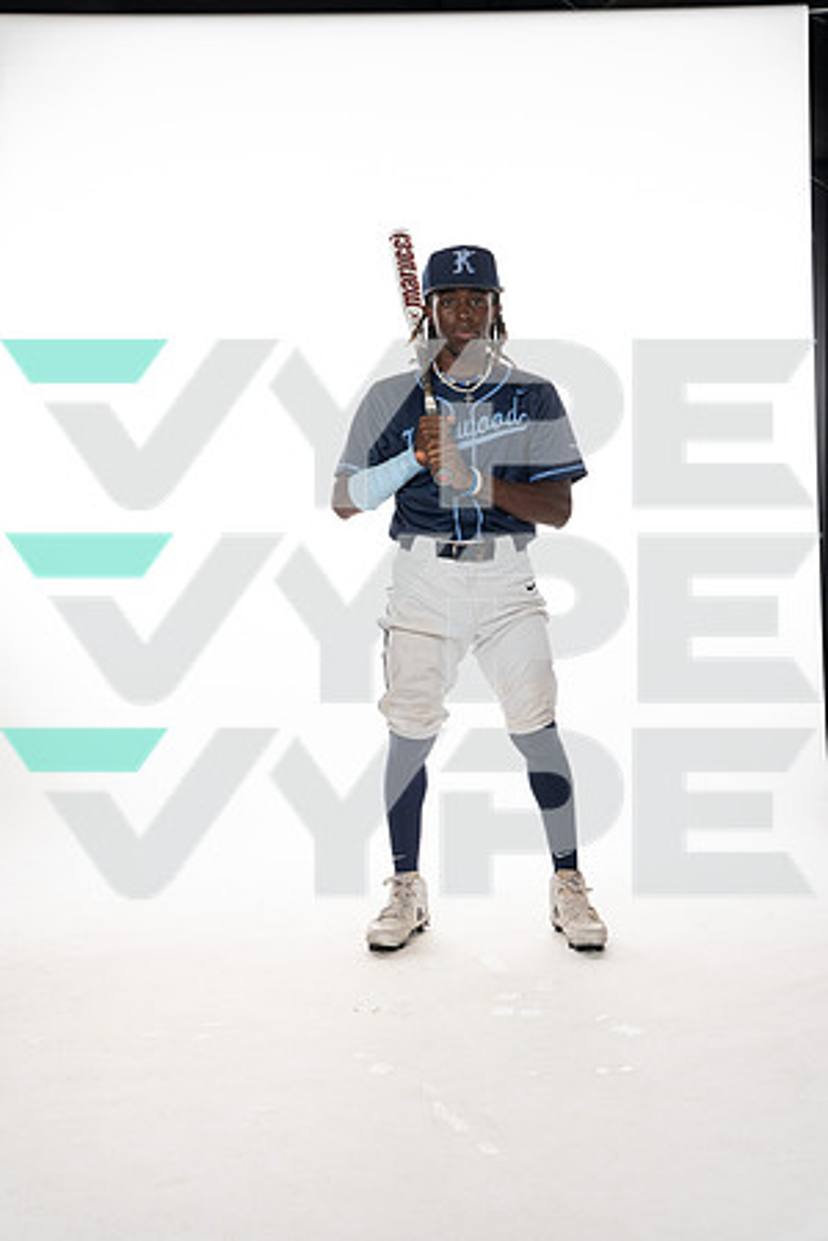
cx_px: 414
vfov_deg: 39.6
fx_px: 1725
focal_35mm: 50
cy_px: 620
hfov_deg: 27.0
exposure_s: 1/250
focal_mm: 50
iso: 400
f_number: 6.3
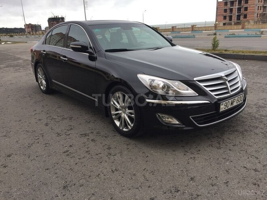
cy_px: 100
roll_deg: +4.9
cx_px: 134
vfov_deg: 48.2
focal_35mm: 29
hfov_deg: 61.7
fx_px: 224
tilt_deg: -18.1
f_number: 2.2
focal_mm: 4.15
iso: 32
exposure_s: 1/293
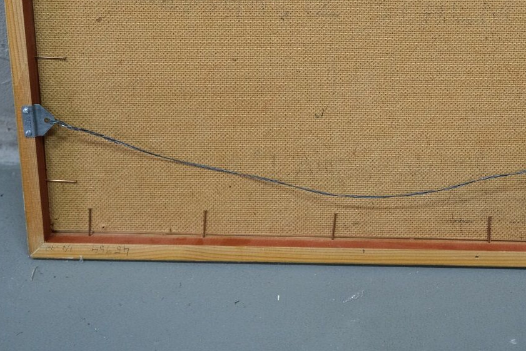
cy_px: 87
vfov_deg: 21.7
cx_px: 352
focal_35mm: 62
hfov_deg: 32.1
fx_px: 906
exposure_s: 1/40
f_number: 4
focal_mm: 27.5
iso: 1600
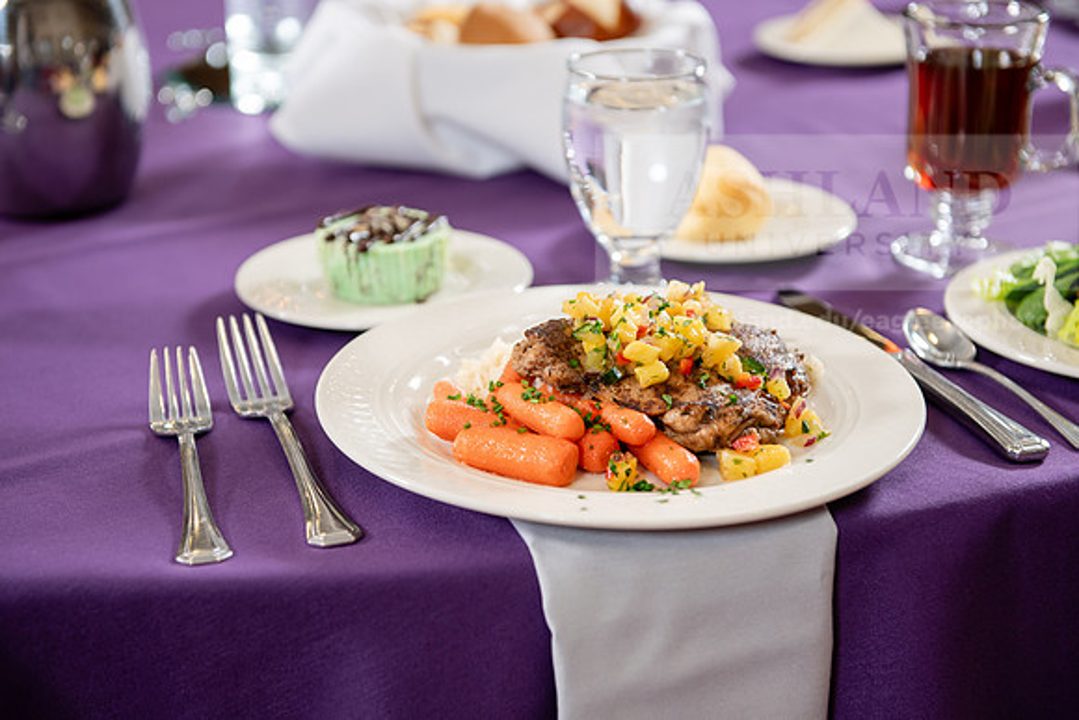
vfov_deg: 21.9
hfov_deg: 32.4
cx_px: 540
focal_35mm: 62
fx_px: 1859
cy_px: 360
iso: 400
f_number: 3.5
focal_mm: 62
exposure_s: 1/160
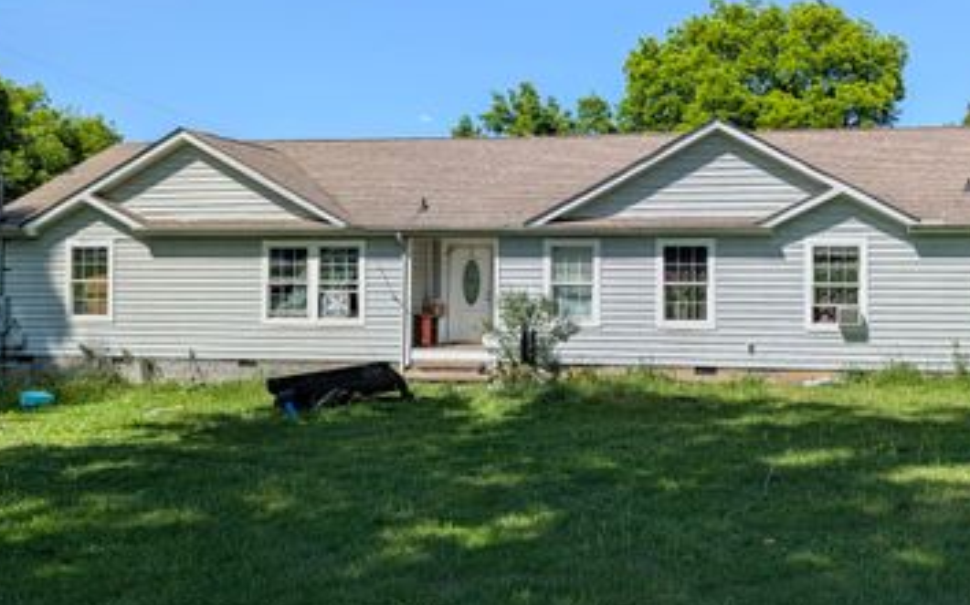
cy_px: 260
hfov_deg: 53.5
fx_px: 951
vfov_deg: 35.2
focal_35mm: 36
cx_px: 597
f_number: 1.68
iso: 22
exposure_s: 1/1462
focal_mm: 6.9
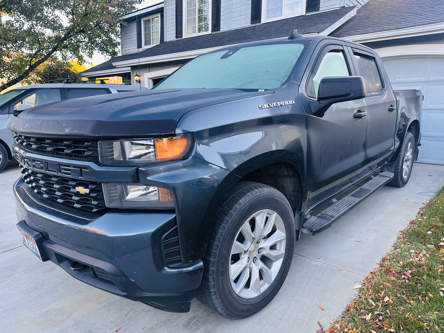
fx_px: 308
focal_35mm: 24
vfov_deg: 56.8
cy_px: 166
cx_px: 222
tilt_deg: -10.5
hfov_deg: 71.6
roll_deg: -1.1
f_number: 1.78
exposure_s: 1/121
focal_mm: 6.86
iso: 80
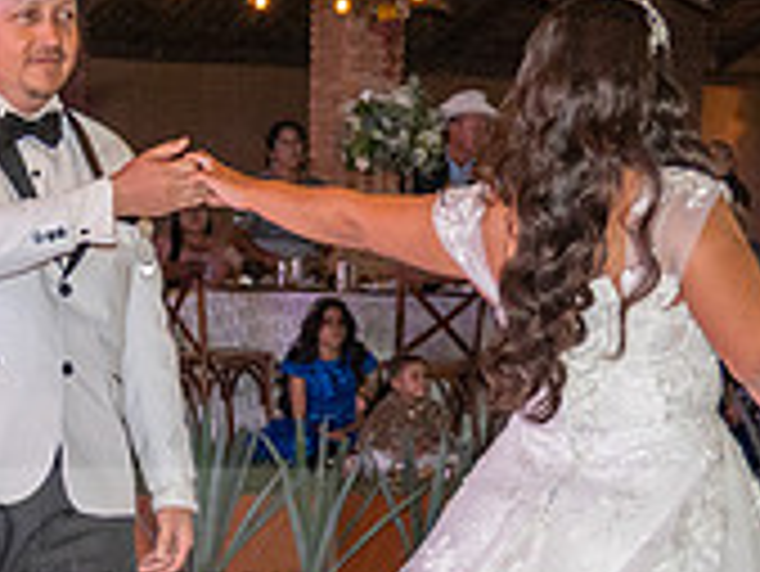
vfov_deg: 10.5
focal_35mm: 139
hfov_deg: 13.9
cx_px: -72
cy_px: 746
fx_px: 3054
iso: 2000
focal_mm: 35
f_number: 4.5
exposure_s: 1/160
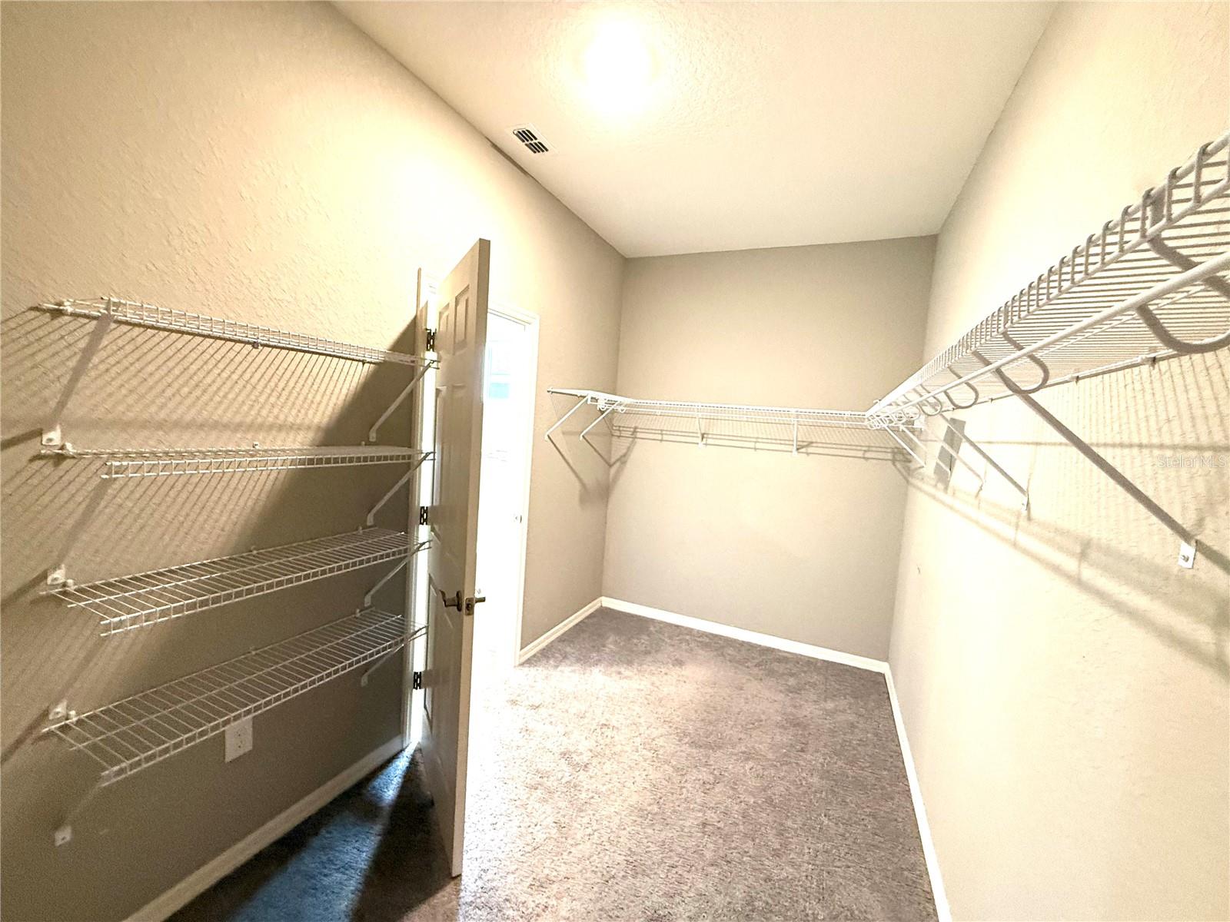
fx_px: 497
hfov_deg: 102.1
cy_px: 461
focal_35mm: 14
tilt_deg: -3.7
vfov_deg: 85.7
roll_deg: -4.4
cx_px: 615
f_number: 2.2
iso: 400
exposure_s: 1/60
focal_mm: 2.22
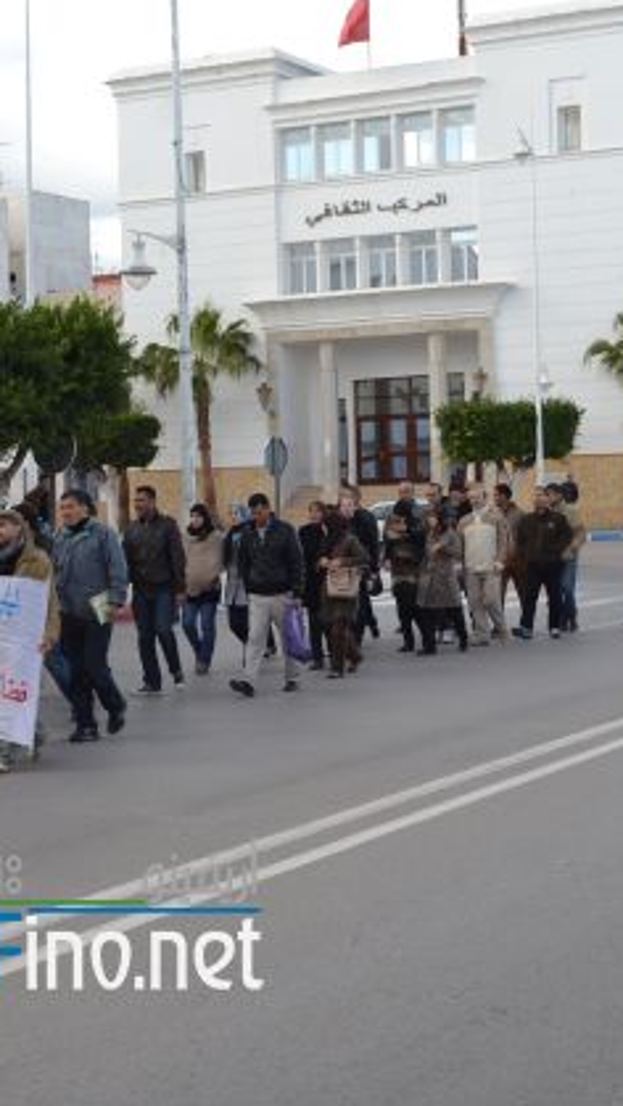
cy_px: 554
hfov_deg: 16.6
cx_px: 63
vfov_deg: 29.3
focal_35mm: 72
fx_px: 2112
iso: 100
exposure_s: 1/200
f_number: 7.1
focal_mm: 30
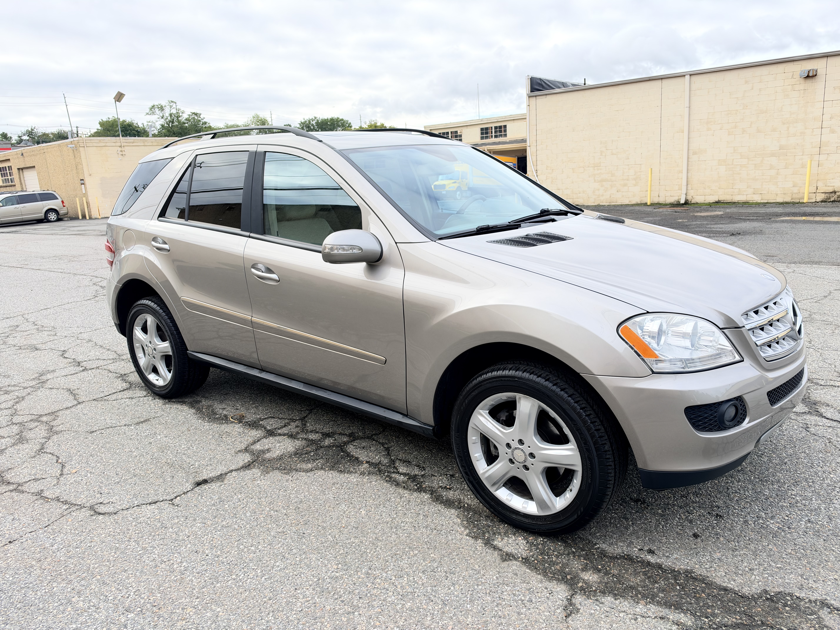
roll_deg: +4.3
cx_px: 420
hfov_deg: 71.6
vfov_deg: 56.8
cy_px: 315
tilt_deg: -12.0
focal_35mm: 24
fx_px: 582
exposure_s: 1/699
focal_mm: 6.93
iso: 100
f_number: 1.8
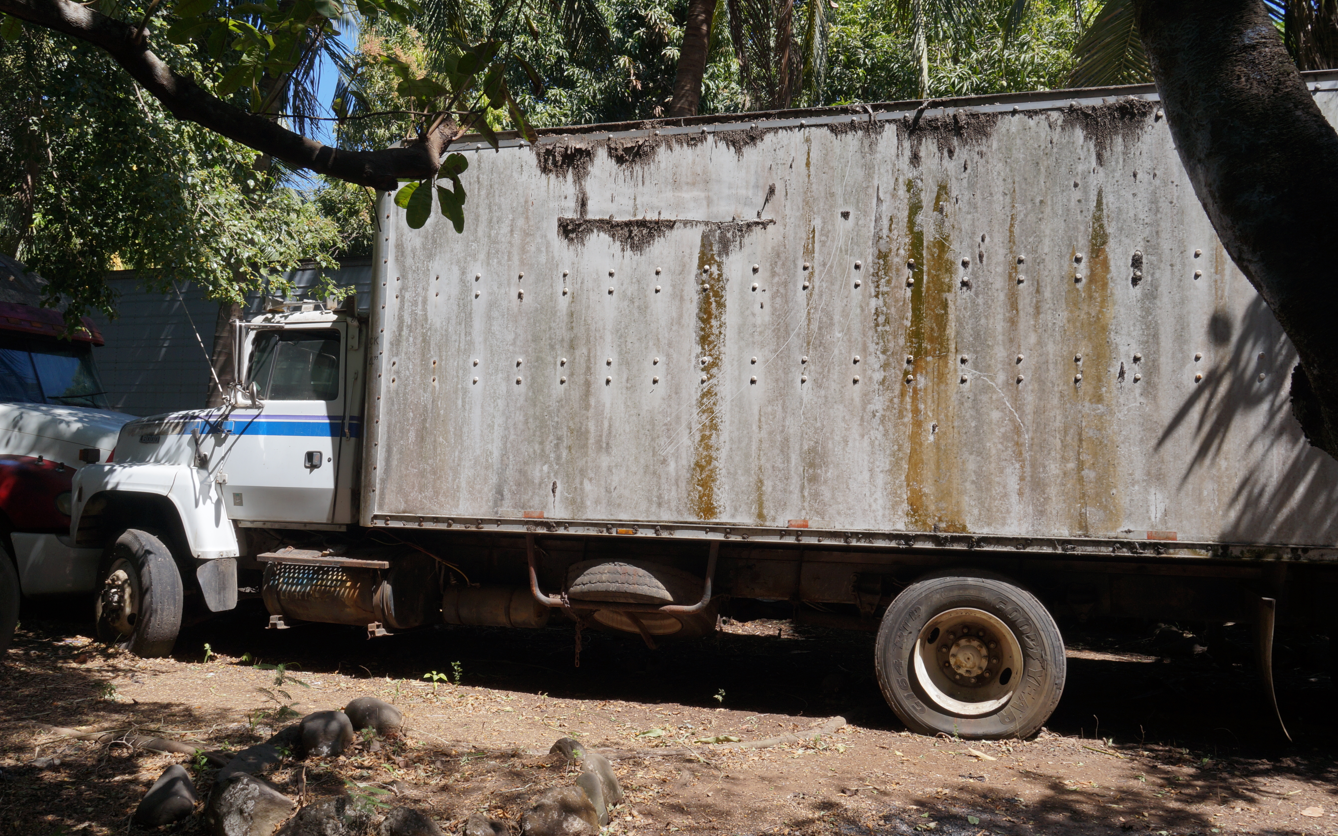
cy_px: 391
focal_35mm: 31
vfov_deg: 40.6
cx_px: 666
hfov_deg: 61.2
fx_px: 1130
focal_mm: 20
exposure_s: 1/100
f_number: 11
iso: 100
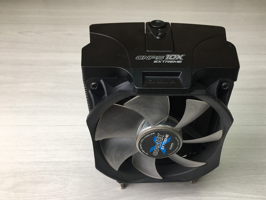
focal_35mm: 35
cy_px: 117
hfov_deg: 52.3
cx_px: 157
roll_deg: -1.6
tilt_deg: -42.1
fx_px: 269
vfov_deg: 40.6
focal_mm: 4.15
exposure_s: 1/50
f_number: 2.2
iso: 25
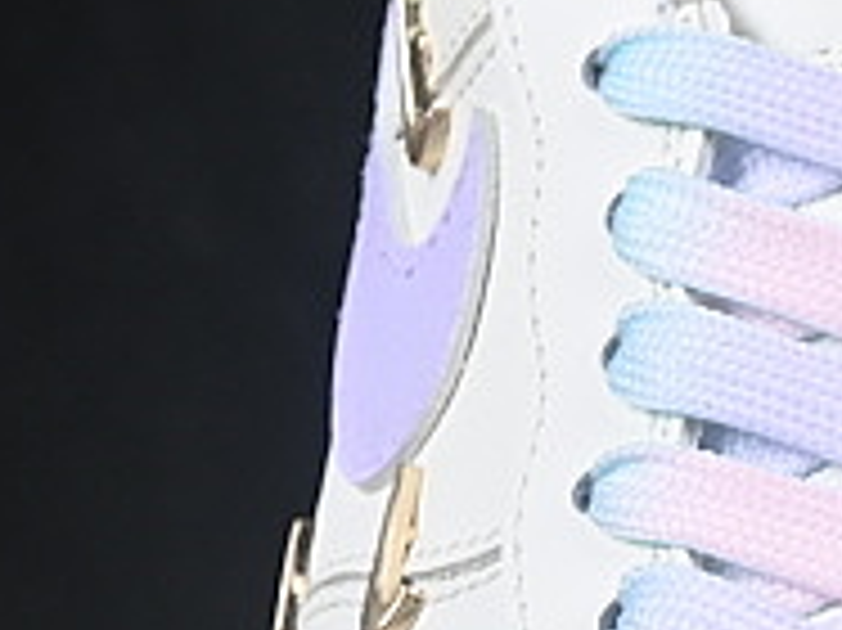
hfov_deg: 4.7
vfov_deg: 3.6
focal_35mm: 417
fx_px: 10137
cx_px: 1229
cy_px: 900
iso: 160
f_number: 8
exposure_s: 1/80
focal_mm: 50
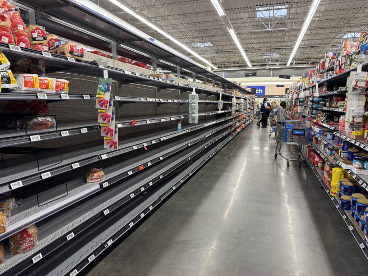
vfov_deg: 56.8
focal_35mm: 24
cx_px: 184
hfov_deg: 71.6
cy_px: 138
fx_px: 255
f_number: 1.78
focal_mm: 6.76
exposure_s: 1/60
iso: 320
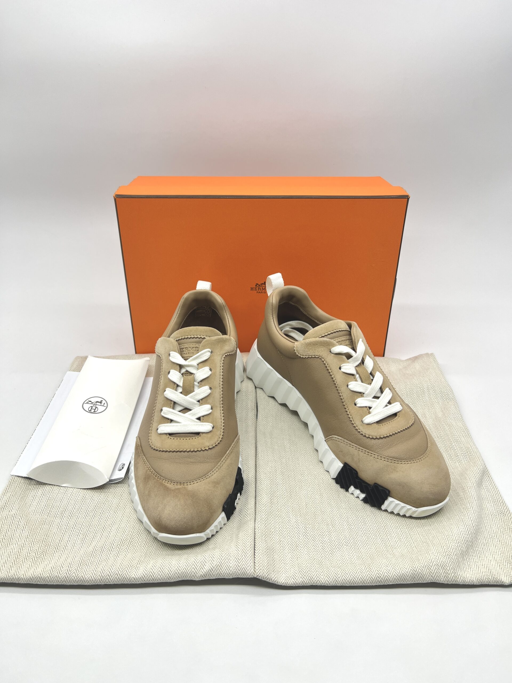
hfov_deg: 53.1
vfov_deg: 67.3
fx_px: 513
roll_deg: -0.4
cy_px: 342
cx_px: 256
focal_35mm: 26
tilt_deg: -28.5
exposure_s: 1/107
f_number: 1.5
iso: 32
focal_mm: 5.7
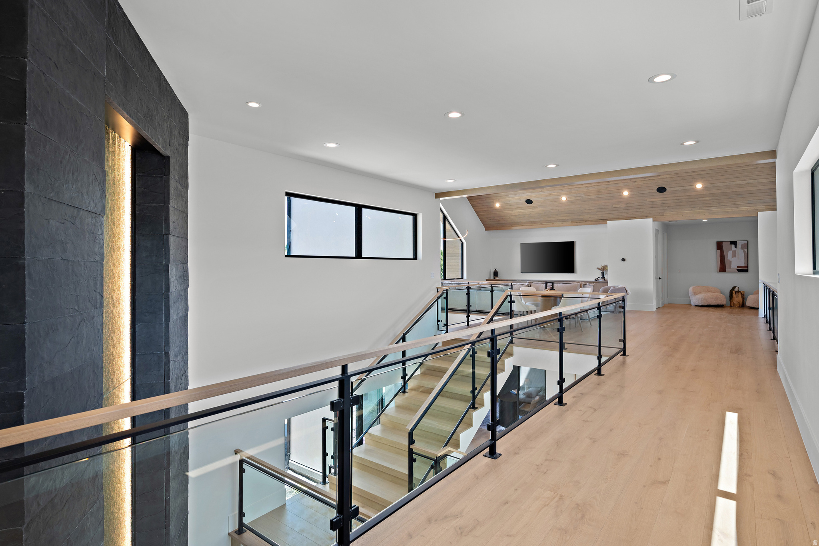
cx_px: 410
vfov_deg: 66.0
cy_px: 273
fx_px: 421
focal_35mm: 18
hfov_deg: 88.4
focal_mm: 18.5
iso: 500
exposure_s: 1/4
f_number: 8
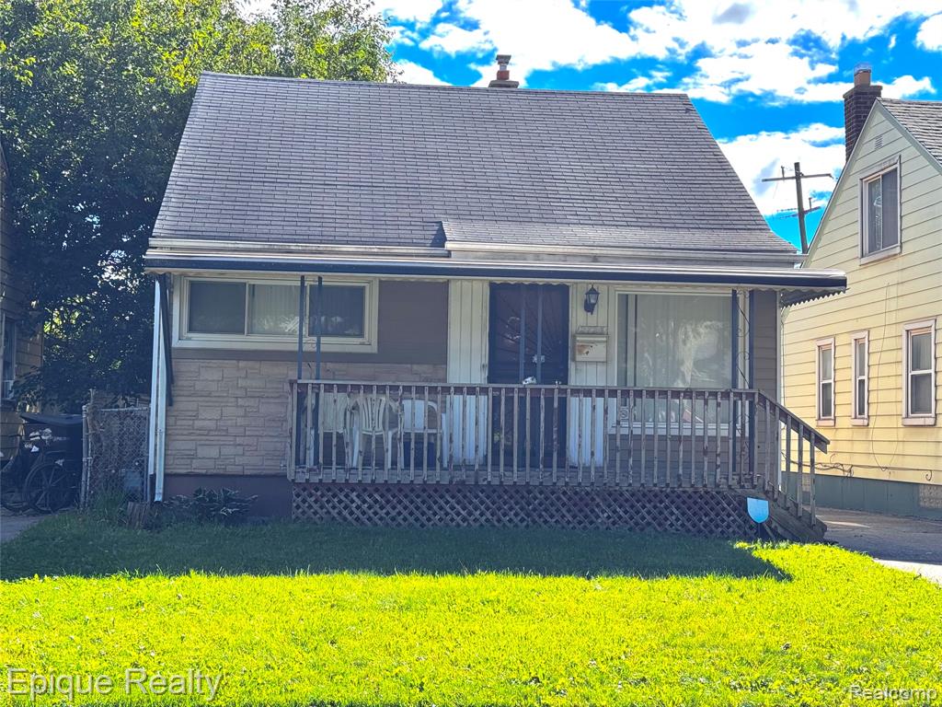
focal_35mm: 48
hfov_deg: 39.7
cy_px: 354
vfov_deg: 30.3
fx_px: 1306
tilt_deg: +2.8
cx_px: 471
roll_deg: -0.8
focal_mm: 6.76
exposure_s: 1/1524
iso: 64
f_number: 1.78
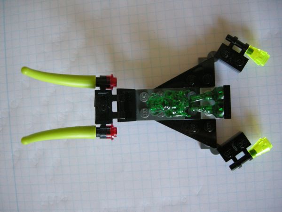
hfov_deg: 51.4
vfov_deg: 39.7
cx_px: 141
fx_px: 293
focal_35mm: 36
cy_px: 106
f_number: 2.7
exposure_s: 1/61.3
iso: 311
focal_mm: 7.5
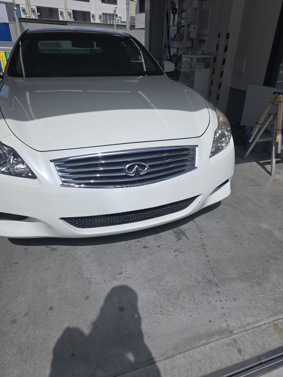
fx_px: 251
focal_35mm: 23
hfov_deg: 58.9
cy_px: 188
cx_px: 142
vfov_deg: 73.9
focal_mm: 6.3
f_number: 1.7
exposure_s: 1/1834
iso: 12
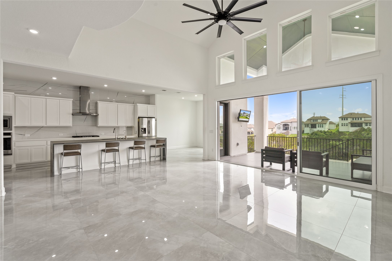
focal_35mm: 16
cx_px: 196
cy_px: 130
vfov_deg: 73.7
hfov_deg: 96.7
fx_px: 174
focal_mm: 16
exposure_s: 1/10
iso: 320
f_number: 9
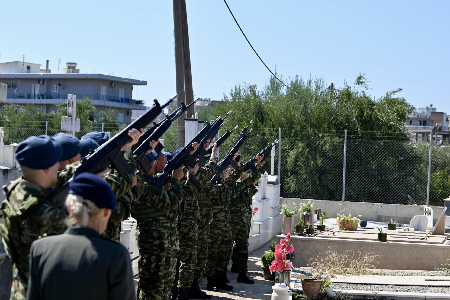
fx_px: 875
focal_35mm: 70
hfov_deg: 28.8
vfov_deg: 19.5
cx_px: 225
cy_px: 150
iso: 200
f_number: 5
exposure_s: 1/1600
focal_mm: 70
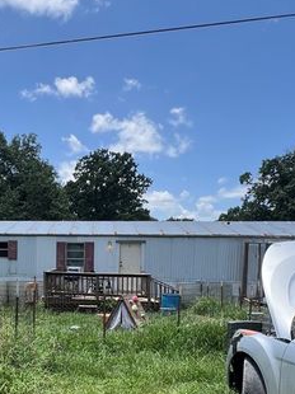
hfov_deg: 46.5
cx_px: 50
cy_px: 273
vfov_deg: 61.4
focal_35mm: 28
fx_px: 319
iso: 32
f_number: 1.8
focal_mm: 1.57
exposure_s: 1/1004
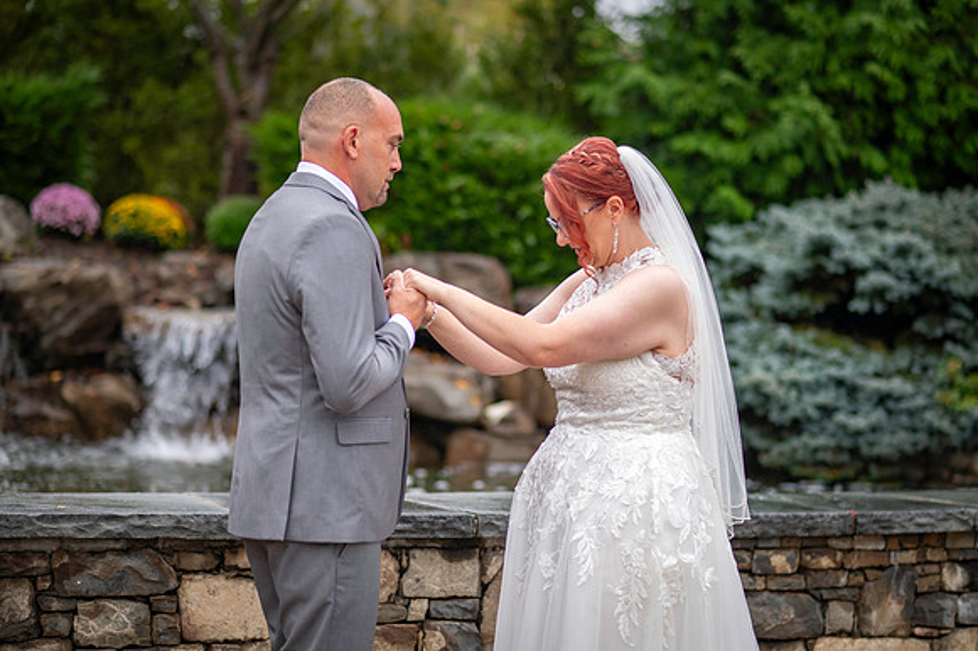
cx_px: 489
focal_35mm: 85
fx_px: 2308
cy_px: 326
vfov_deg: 16.1
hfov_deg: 23.9
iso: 640
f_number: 2.2
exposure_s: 1/3200
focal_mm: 85
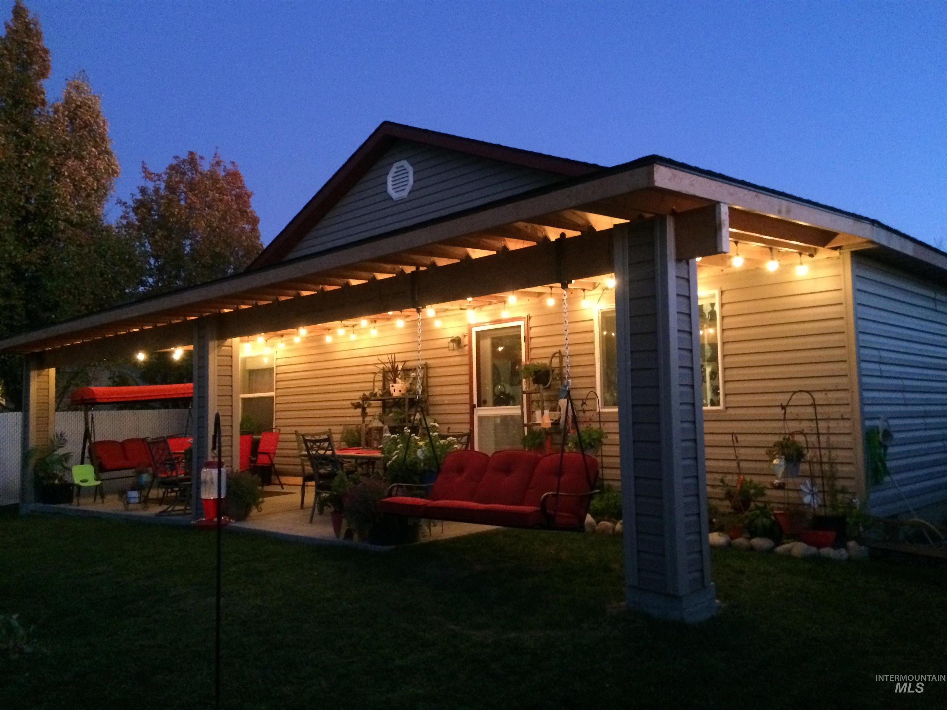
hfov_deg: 61.7
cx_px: 474
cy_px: 355
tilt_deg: +6.4
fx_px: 793
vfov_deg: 48.2
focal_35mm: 29
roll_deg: +0.4
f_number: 2.2
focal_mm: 4.15
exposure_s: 1/15
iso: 500
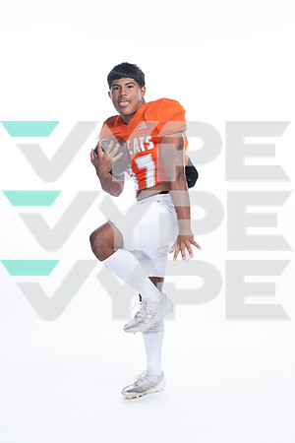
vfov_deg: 31.9
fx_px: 774
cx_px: 148
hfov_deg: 21.6
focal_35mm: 63
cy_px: 222
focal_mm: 63
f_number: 5.6
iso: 400
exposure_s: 1/250
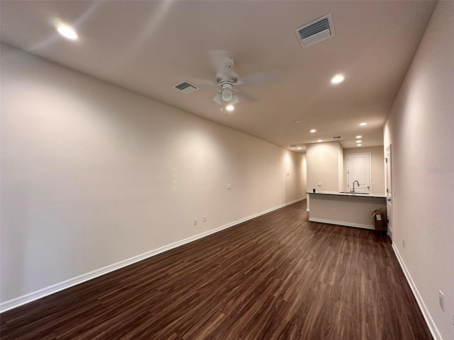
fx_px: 184
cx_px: 227
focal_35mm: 14
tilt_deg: +2.1
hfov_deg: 102.1
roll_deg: +0.7
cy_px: 170
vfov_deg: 85.7
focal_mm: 2.22
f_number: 2.2
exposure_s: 1/60
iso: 250
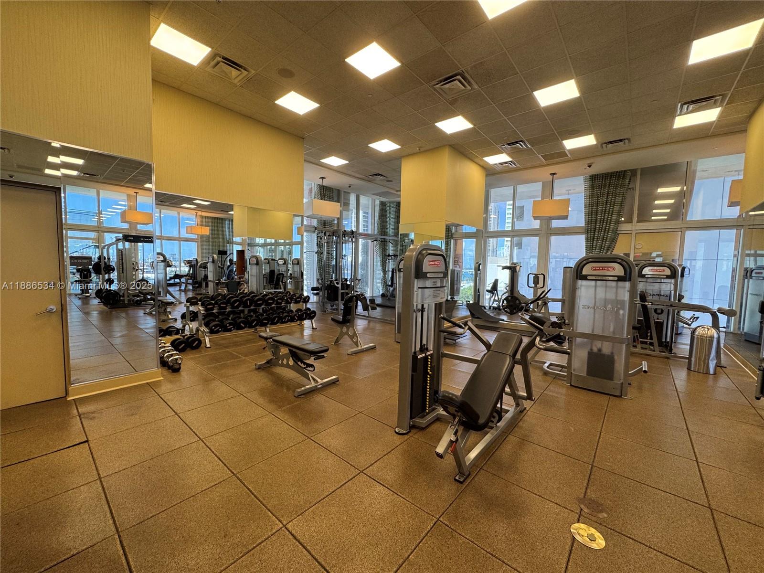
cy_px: 286
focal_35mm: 14
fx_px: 309
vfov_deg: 85.7
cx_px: 382
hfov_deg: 102.1
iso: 160
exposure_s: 1/120
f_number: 2.2
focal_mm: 2.22
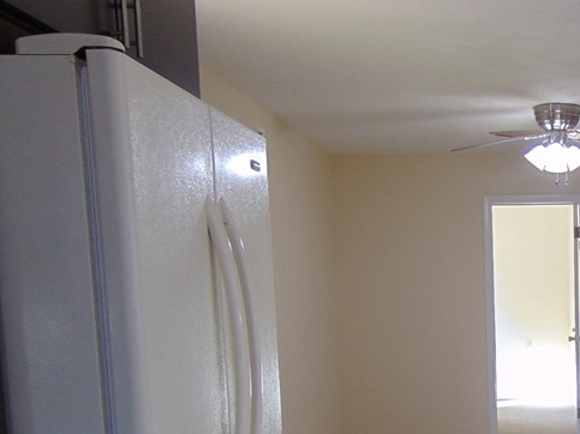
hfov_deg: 33.5
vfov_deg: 26.5
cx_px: 560
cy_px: 397
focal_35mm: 53
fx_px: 888
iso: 100
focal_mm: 4.5
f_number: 3
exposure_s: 1/30
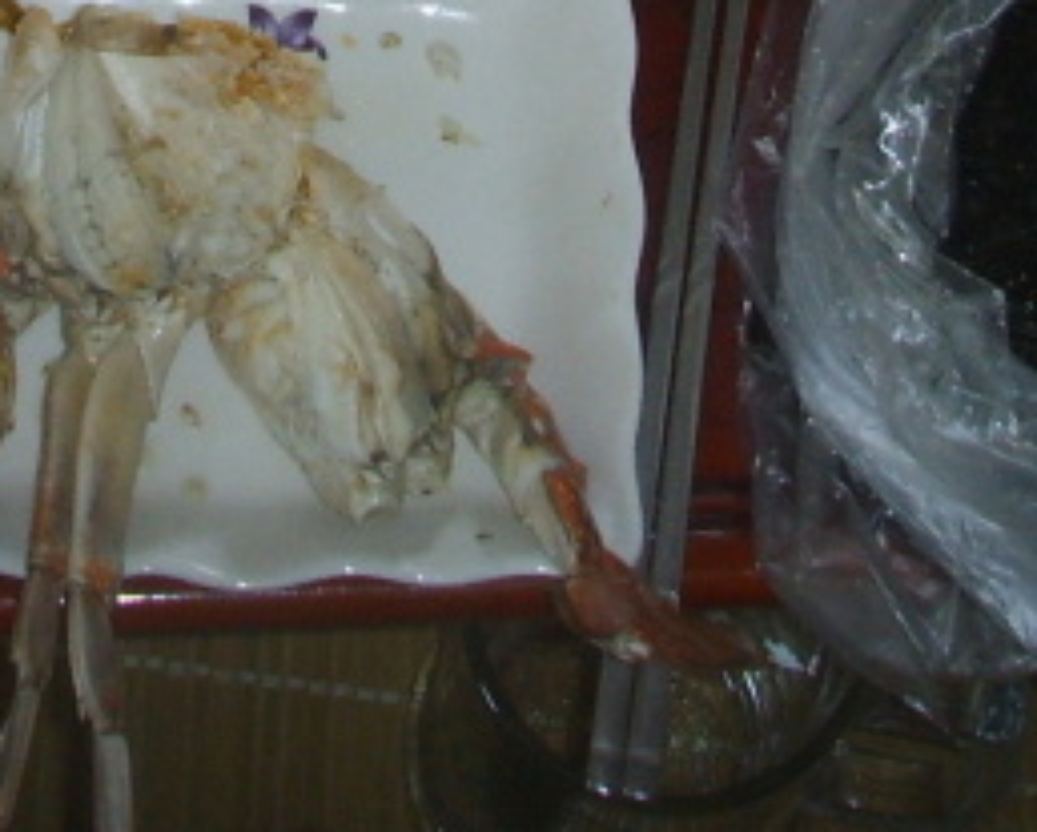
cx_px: 338
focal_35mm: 151
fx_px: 4640
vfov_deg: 9.7
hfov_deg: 12.7
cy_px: -679
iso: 100
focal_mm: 6.6
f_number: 3.5
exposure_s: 1/45
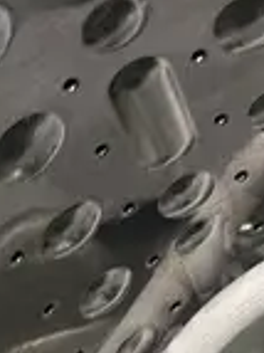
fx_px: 1752
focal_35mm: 172
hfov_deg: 7.9
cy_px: 392
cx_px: 646
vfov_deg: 11.3
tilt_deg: -67.9
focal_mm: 6.86
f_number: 1.78
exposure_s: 1/50
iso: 200
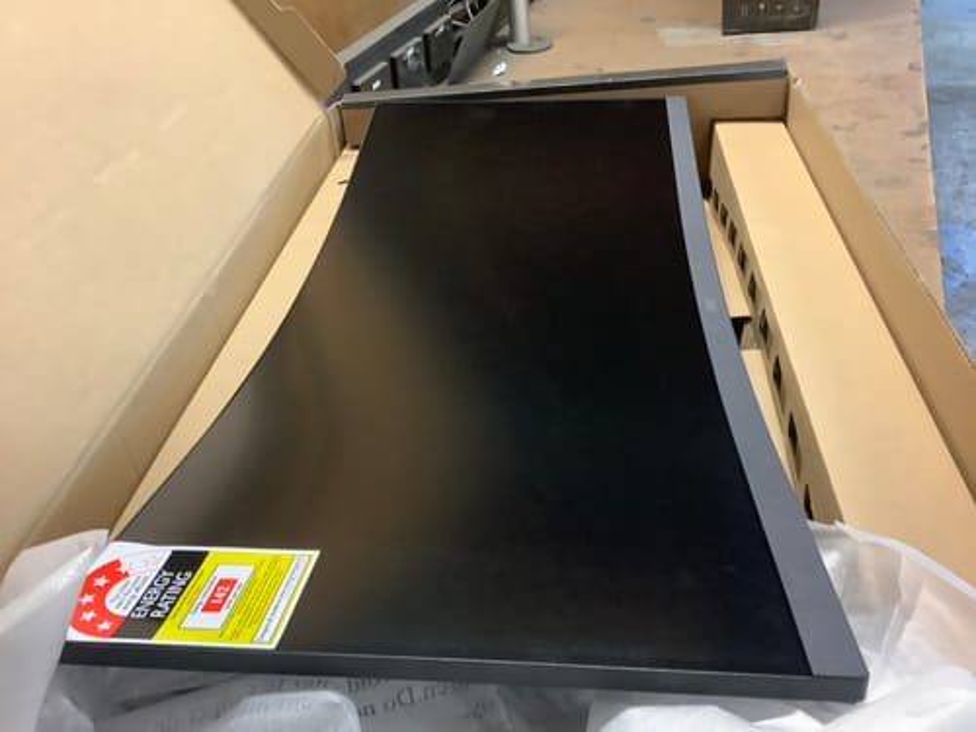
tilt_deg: -33.1
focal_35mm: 31
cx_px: 488
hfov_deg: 58.4
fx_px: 874
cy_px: 366
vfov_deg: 45.4
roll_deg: +8.9
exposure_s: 1/25
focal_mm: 3.3
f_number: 2.4
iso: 400
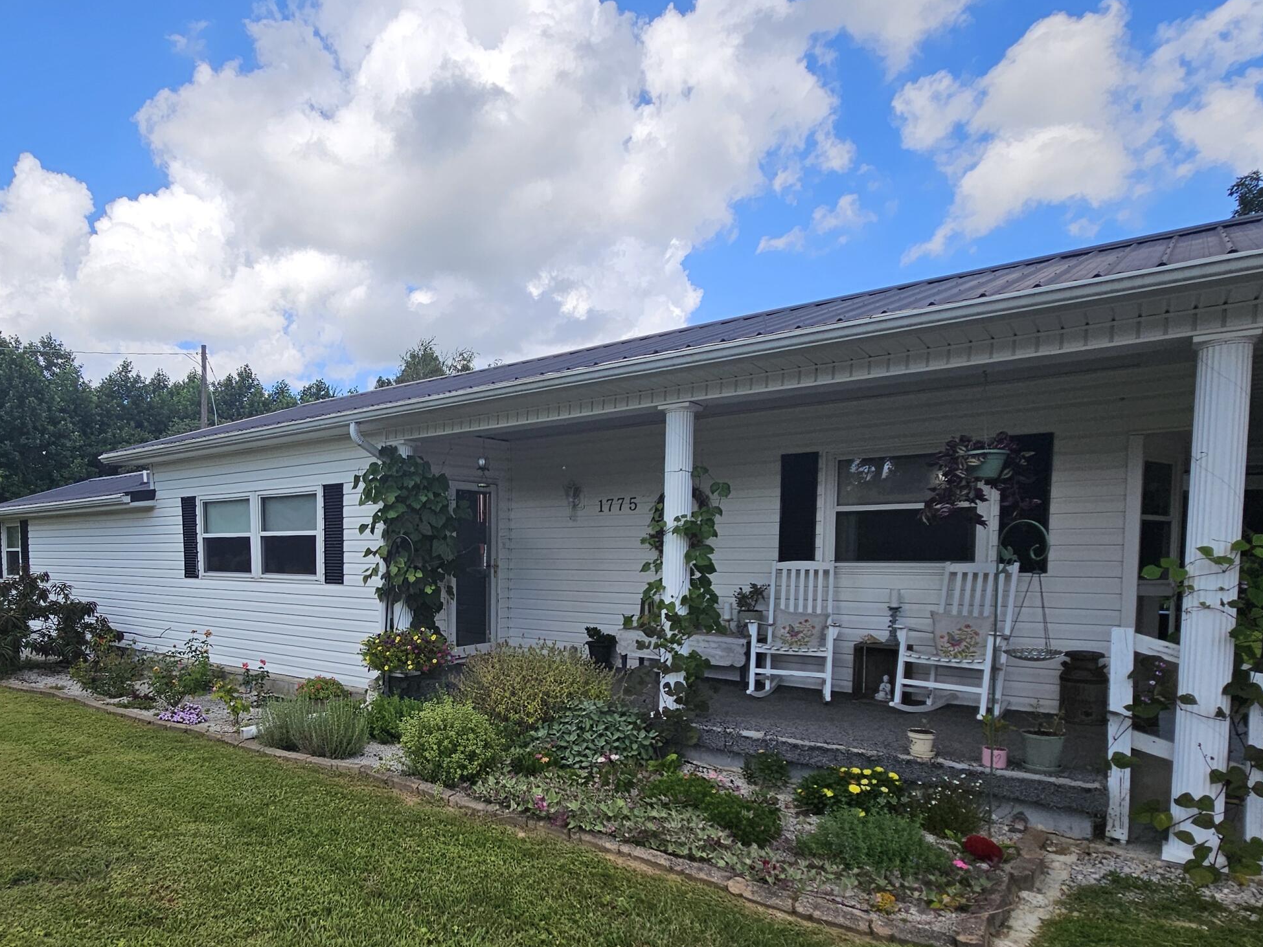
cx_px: 461
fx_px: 730
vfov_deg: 64.9
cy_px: 601
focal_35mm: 20
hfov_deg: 80.0
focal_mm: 2.2
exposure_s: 1/1601
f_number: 2.2
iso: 50
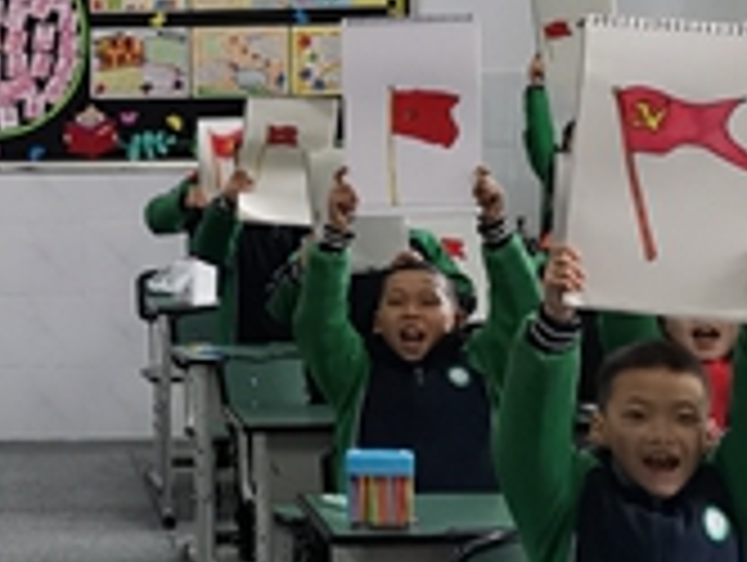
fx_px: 2161
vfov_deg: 14.8
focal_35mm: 100
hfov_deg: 19.2
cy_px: 162
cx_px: 54
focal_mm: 4.75
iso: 200
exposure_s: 1/100
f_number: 1.8
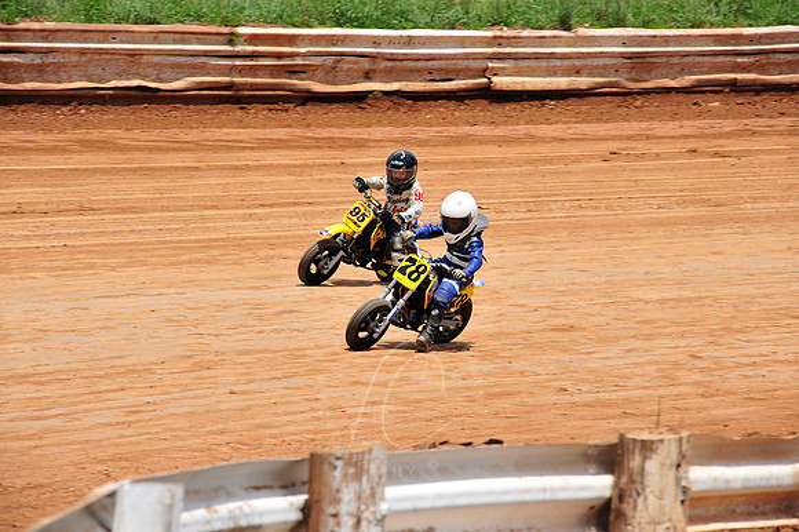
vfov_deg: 6.9
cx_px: 400
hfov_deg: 10.3
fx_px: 4436
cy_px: 266
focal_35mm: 200
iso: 200
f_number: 10
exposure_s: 1/400
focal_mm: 200
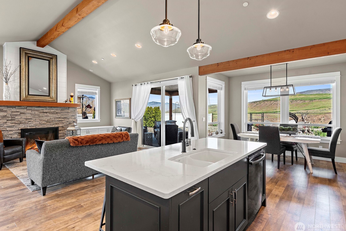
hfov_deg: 89.9
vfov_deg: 67.4
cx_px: 164
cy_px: 113
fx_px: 173
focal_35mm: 18
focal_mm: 17
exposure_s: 1/6
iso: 200
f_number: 8
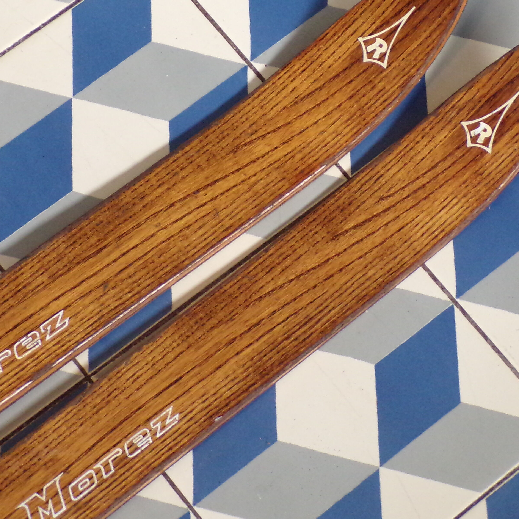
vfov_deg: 15.8
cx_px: 325
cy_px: 195
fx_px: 1866
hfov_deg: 15.8
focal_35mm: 110
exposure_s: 1/30
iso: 400
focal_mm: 11.6
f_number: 3.8
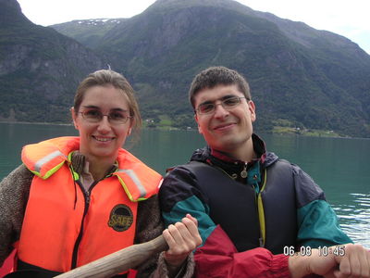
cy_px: 139
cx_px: 185
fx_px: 406
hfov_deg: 49.0
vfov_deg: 37.7
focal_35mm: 38
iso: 50
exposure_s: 1/350
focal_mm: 6
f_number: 2.8
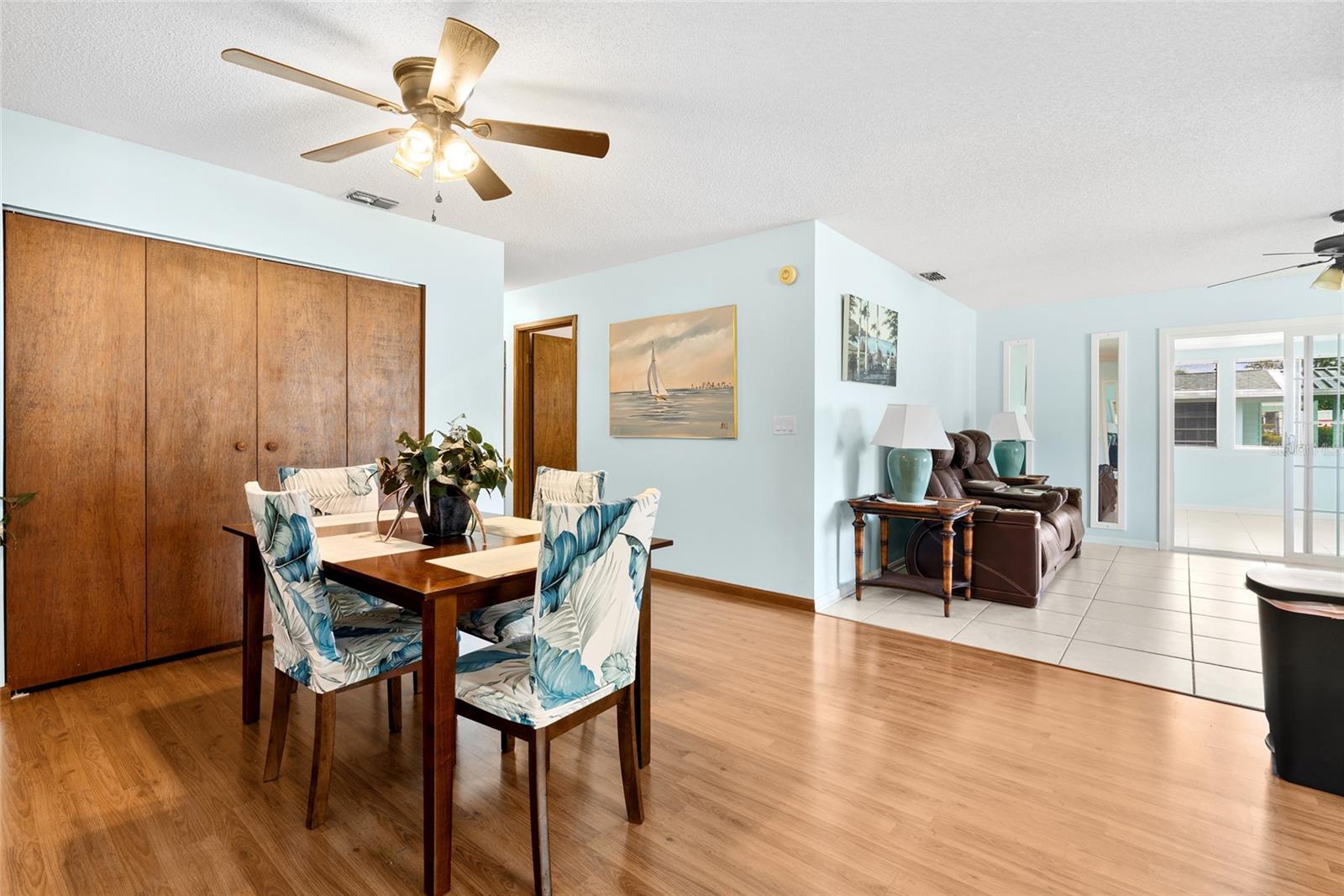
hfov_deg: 96.7
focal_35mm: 16
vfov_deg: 73.7
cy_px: 448
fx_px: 597
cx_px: 672
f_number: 8
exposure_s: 2
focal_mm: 16
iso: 400
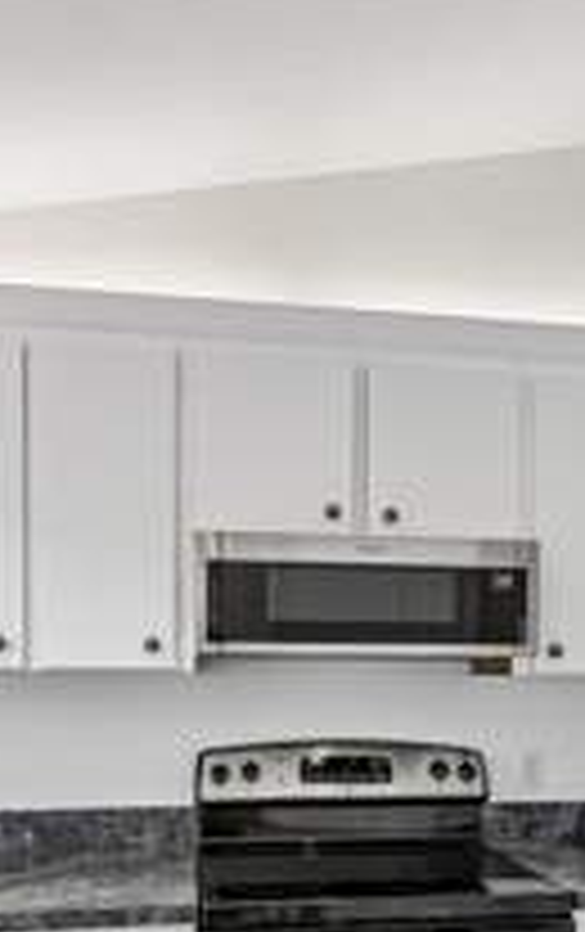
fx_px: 839
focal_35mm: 33
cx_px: 320
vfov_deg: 55.5
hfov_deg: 38.4
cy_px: 691
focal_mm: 14
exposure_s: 1/100
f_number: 8
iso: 400
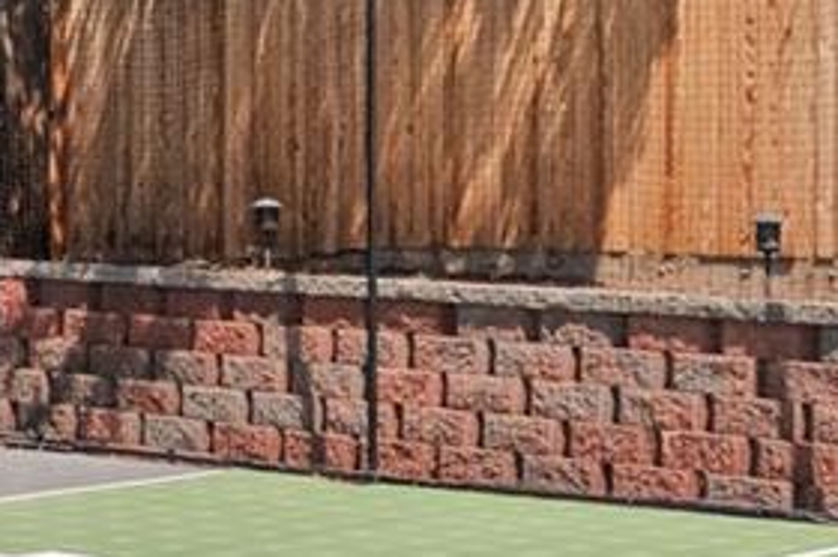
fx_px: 2395
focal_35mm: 103
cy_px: 150
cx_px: -105
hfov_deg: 19.0
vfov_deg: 13.2
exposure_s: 1/800
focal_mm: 12
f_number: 8
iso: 320
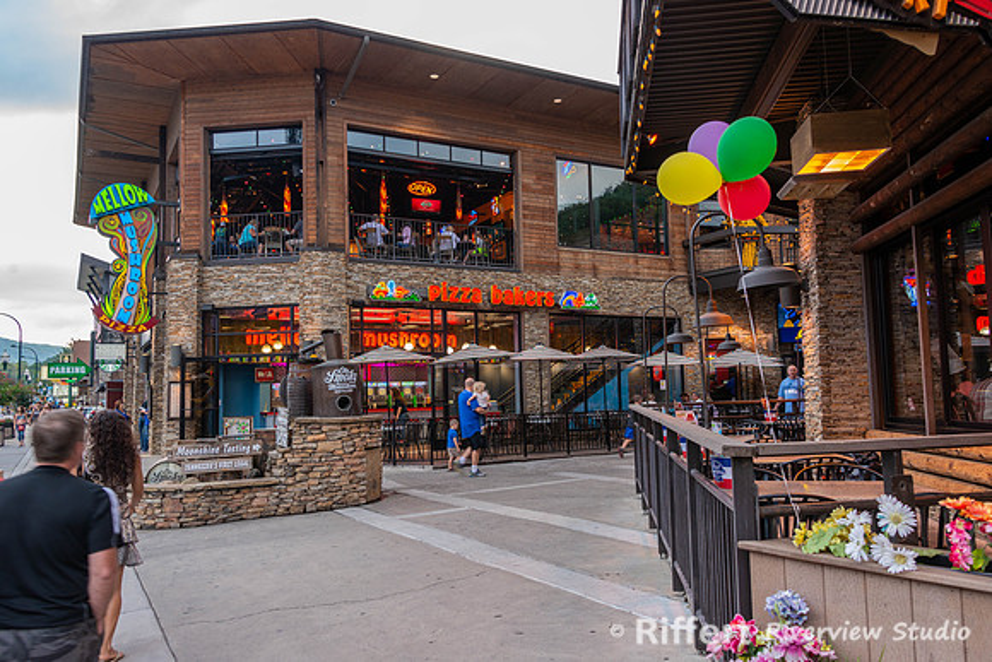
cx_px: 496
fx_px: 772
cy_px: 331
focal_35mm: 28
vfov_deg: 46.4
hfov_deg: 65.5
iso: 720
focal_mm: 28
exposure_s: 1/30
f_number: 7.1
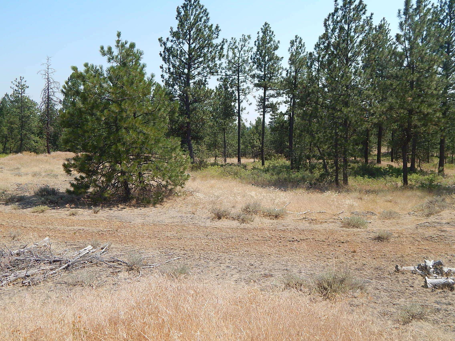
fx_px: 407
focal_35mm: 31
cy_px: 170
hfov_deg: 58.4
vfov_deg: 45.4
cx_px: 228
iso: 125
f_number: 6.5
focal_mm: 5.6
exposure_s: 1/400
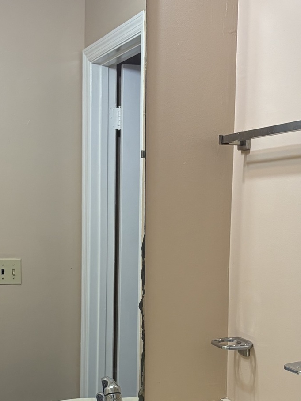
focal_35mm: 66
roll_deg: -0.2
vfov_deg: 28.8
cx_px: 143
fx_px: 765
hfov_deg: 22.3
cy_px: 315
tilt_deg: -6.8
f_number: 1.6
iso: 125
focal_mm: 5.96
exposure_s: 1/120
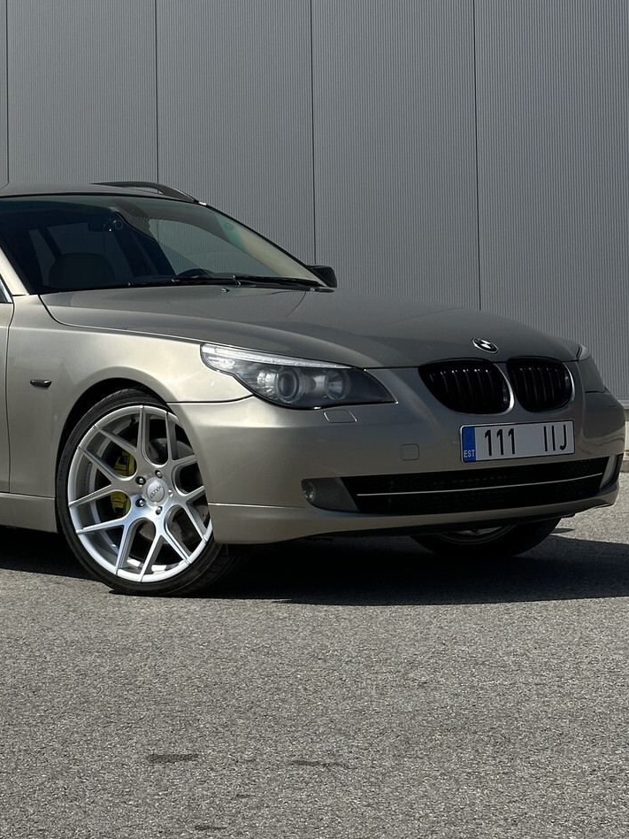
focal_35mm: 81
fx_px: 1962
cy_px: 273
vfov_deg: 24.0
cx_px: 115
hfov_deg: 18.0
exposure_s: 1/7092
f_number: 1.78
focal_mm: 6.86
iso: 64
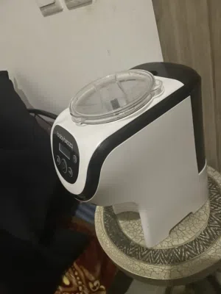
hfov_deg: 53.1
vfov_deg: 67.3
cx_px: 110
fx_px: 221
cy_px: 147
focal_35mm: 26
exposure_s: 1/20
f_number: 1.6
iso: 1000
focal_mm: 4.2
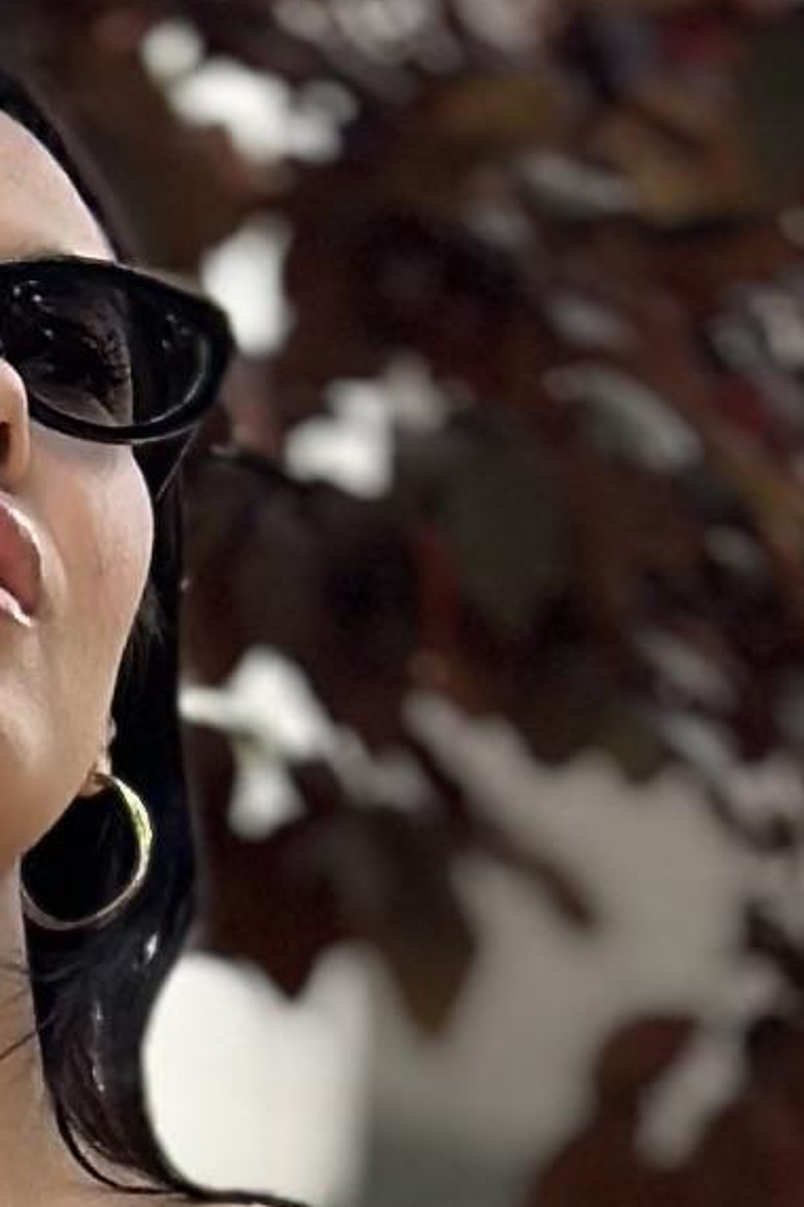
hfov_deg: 3.9
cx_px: -528
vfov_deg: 5.6
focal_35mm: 352
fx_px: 11798
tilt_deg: +3.8
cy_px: 3176
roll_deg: -4.2
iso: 80
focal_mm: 6.86
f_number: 1.78
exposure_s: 1/574
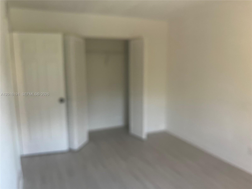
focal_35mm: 26
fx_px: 189
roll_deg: +0.7
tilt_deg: -9.1
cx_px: 126
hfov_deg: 67.3
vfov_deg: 53.1
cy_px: 94
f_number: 1.6
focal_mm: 5.1
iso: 125
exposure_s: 1/78
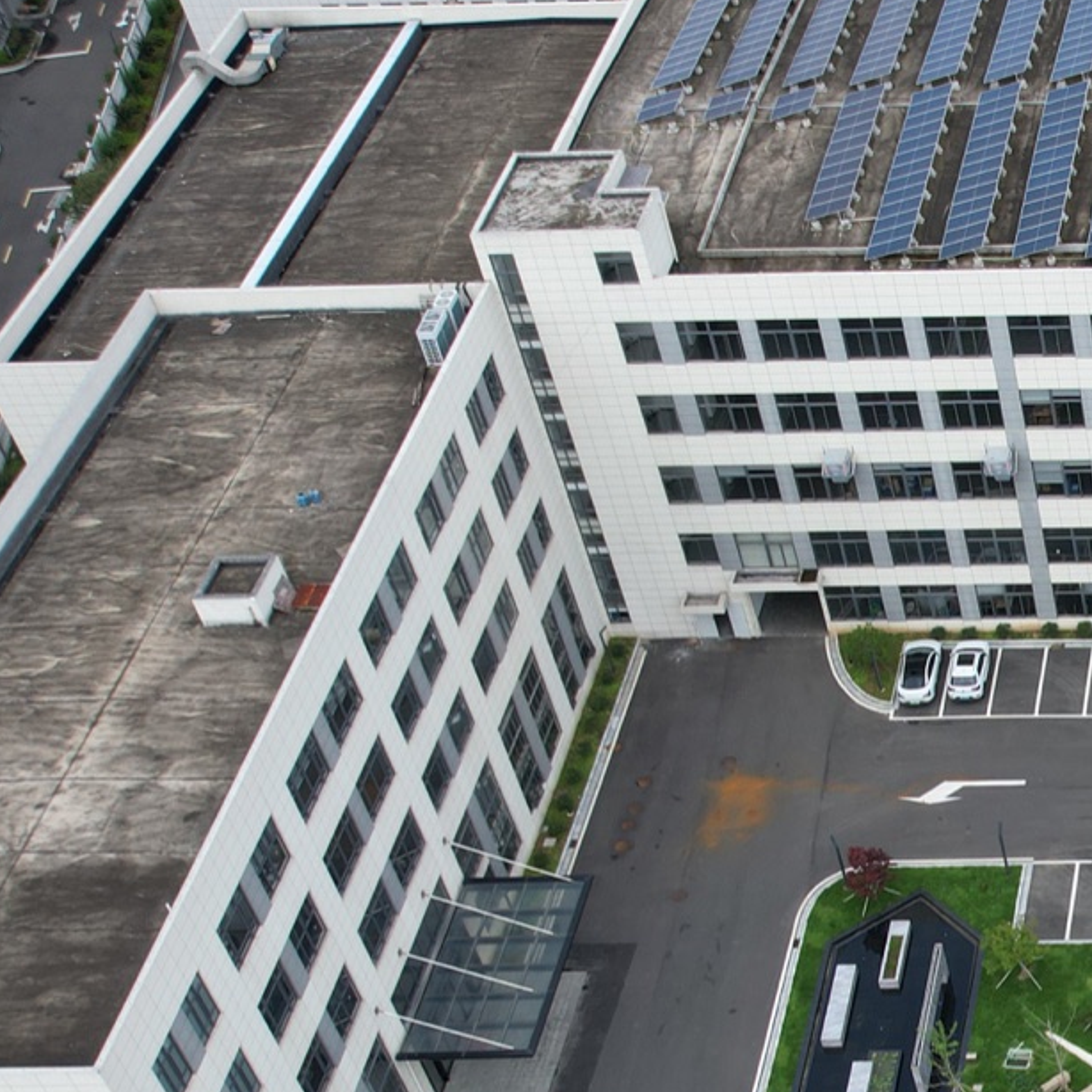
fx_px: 2391
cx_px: 1497
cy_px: 907
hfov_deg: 22.4
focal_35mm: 67
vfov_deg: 25.2
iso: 110
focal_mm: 8.38
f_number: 2.8
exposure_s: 1/1000
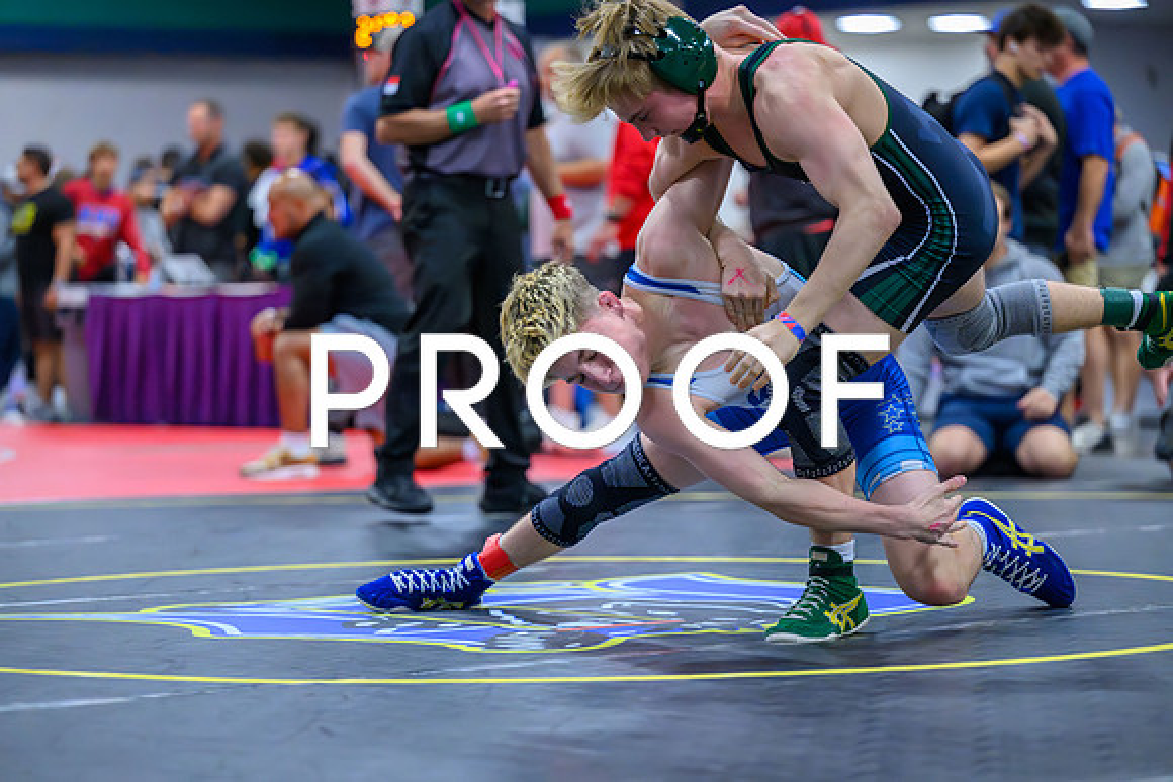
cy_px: 391
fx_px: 3911
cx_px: 586
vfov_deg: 11.4
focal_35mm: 120
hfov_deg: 17.1
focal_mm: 120
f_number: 2.8
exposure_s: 1/800
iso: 18000
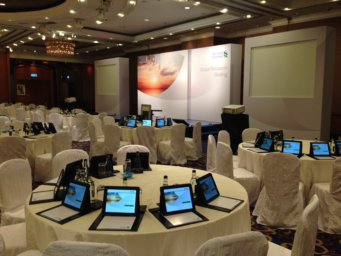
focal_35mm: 33
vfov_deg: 42.9
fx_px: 325
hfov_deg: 55.4
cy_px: 128
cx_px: 170
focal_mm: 4.12
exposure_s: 1/20
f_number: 2.4
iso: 80
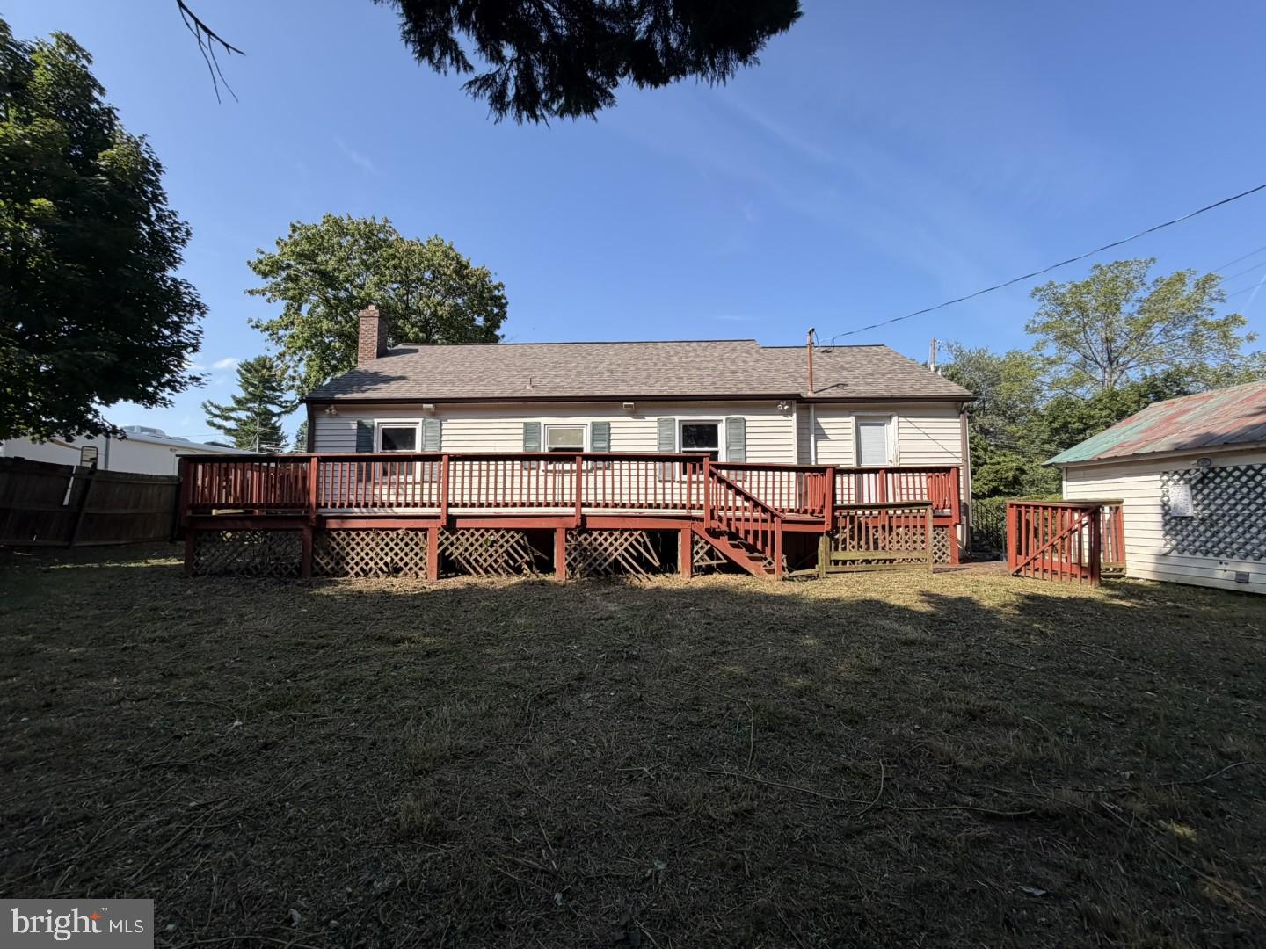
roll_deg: +0.9
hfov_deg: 102.1
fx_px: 512
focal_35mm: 14
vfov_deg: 85.7
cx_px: 633
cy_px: 474
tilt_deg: +5.2
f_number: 2.2
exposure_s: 1/770
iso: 40
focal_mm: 2.22
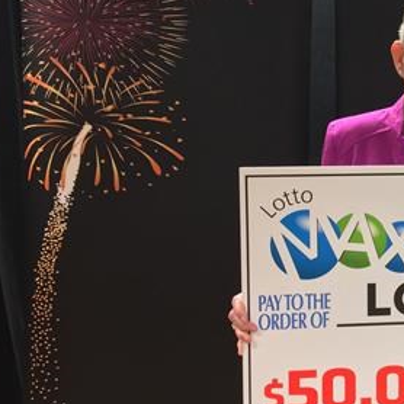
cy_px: 161
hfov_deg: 26.7
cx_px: 427
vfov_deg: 28.5
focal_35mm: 60
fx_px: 792
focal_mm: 4.15
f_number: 2.2
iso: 200
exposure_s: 1/20
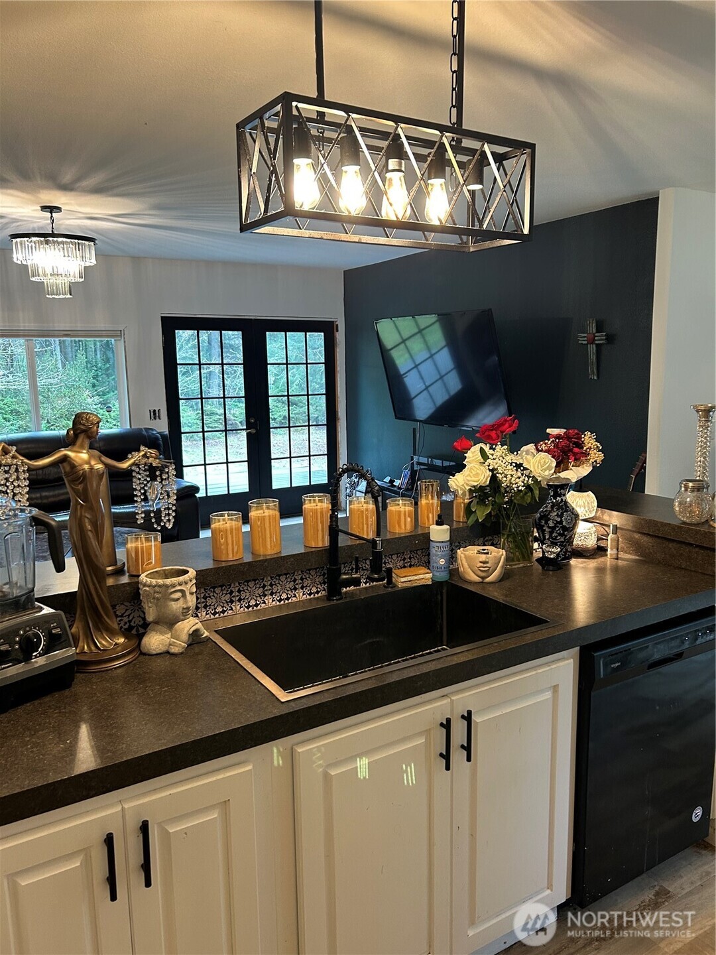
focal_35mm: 26
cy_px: 478
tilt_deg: -9.8
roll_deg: +0.4
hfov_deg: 53.1
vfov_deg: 67.3
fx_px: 717
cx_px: 358
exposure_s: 1/60
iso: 160
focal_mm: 5.7
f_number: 1.5
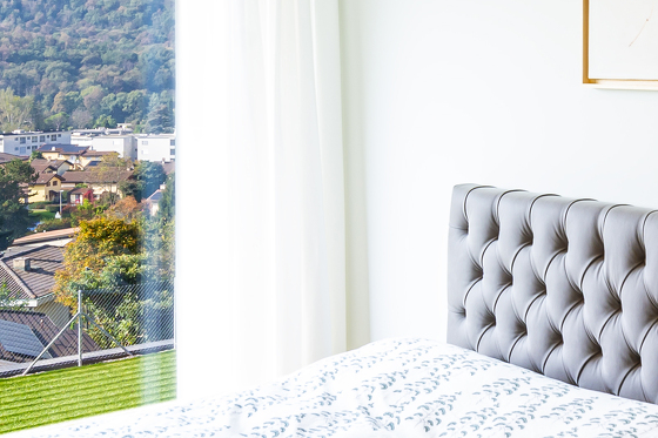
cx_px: 564
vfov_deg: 21.0
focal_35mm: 64
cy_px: 85
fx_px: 1169
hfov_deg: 30.3
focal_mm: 14
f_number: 9
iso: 100
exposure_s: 1/5
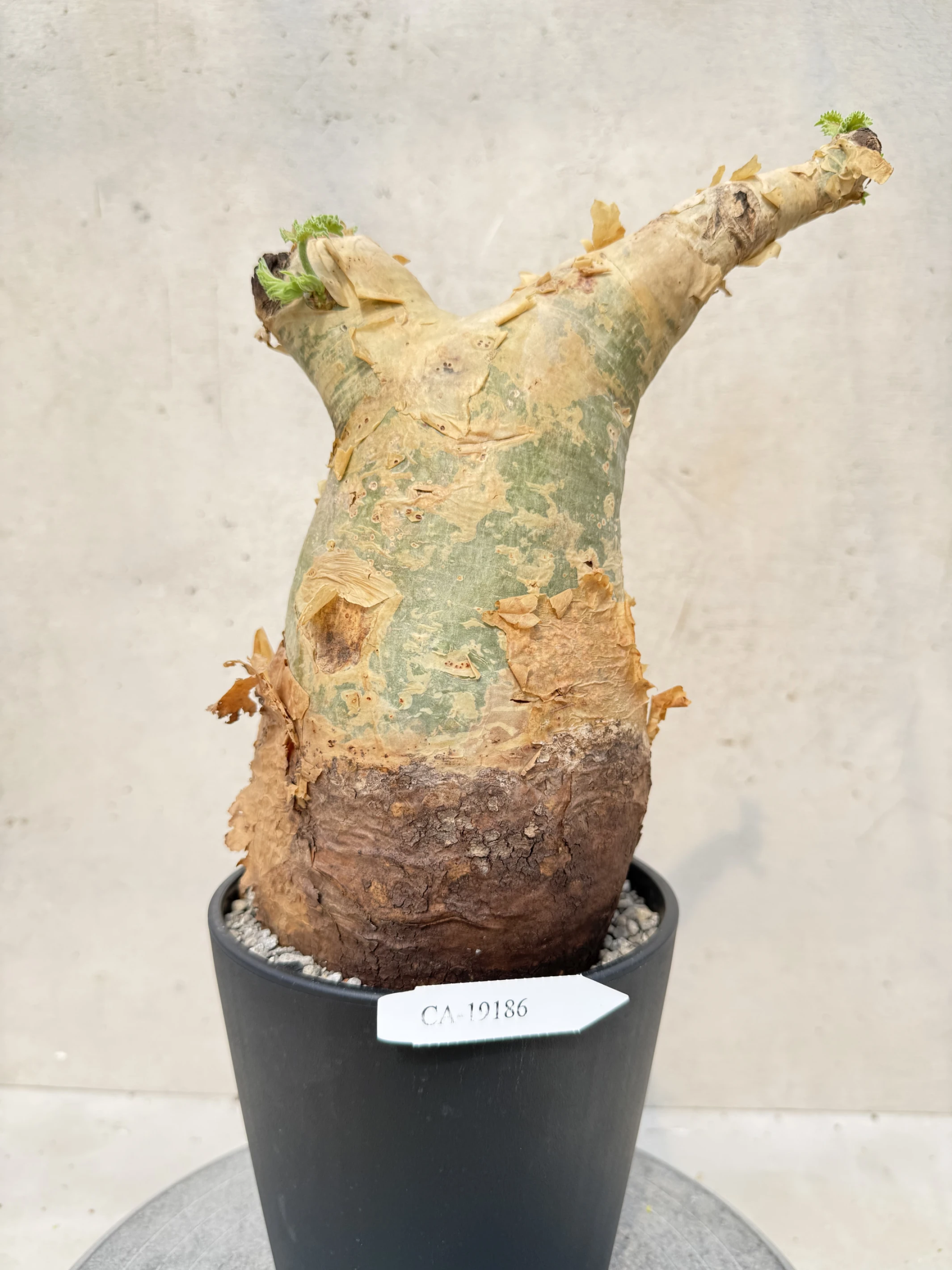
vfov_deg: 71.6
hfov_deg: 56.8
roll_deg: +0.0
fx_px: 880
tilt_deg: -5.7
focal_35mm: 24
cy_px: 635
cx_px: 476
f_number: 1.78
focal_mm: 6.76
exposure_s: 1/277
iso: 64
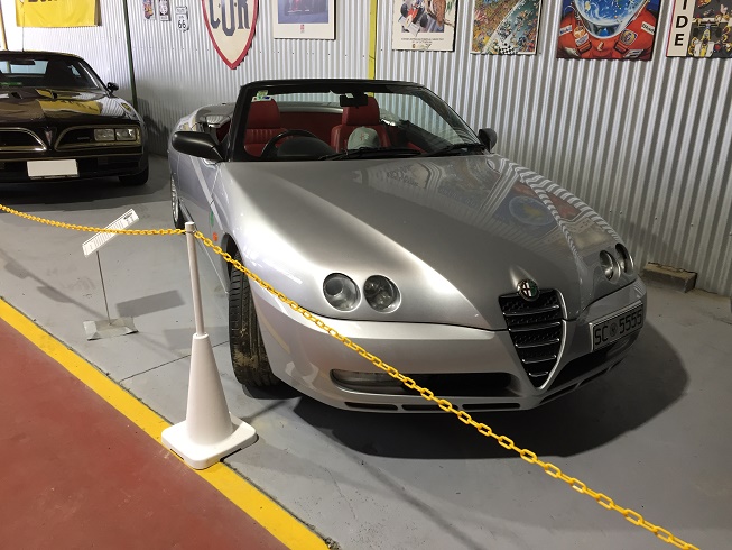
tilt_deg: -19.6
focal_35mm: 29
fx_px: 613
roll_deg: -1.5
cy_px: 275
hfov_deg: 61.7
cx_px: 366
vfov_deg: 48.2
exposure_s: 1/33
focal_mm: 4.15
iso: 80
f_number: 2.2
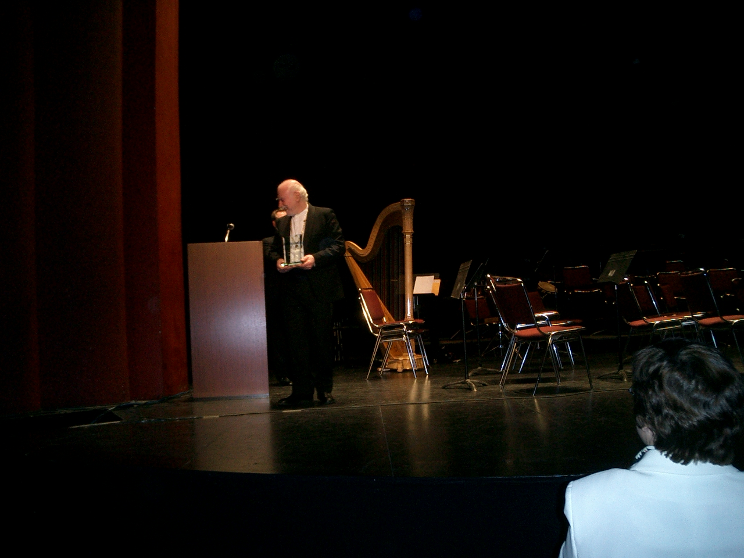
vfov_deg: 40.7
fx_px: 752
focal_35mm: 35
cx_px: 372
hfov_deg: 52.6
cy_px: 279
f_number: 4.2
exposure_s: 1/40
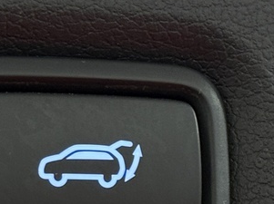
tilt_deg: +22.6
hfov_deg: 8.6
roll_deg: +7.8
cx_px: 110
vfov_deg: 6.4
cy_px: 168
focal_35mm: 230
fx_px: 1818
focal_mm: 6.76
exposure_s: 1/60
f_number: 1.78
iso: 125
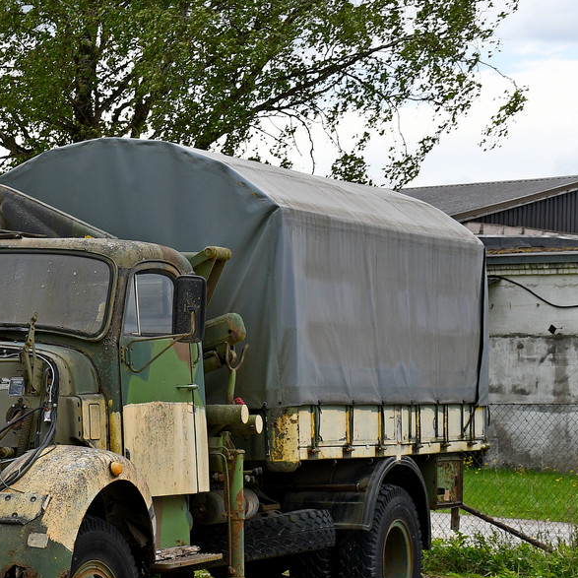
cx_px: 10
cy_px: 346
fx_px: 1814
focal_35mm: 96
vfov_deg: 18.1
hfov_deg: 17.7
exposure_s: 1/800
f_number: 6.3
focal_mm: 34
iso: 200
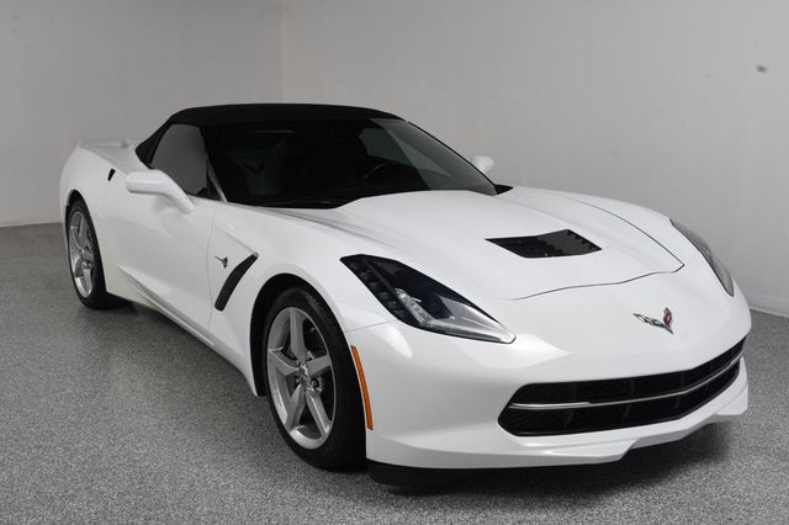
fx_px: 854
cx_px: 394
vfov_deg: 34.2
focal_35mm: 39
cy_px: 262
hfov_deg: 49.6
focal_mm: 26
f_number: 13
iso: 100
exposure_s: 1/160
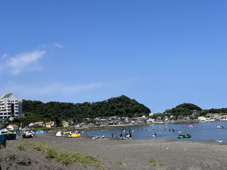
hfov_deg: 36.8
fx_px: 341
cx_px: 114
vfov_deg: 28.0
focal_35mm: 52
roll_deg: +4.2
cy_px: 85
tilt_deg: +7.0
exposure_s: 1/2994
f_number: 2
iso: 32
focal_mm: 6
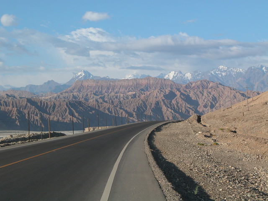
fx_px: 828
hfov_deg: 18.4
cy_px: 100
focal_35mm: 107
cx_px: 134
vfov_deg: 13.8
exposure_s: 1/456
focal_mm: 27.3
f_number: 5.8
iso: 100
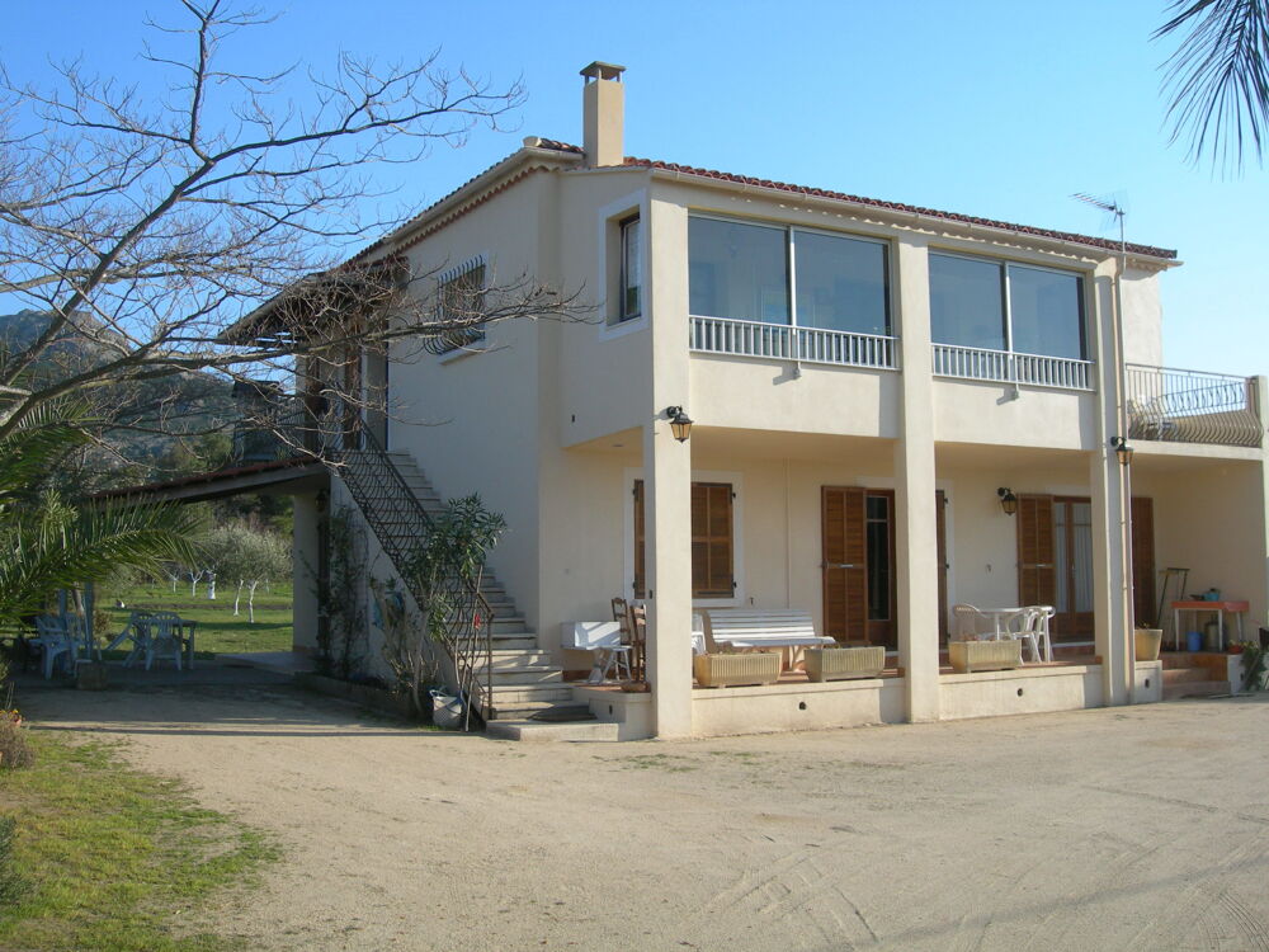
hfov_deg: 49.0
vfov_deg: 37.7
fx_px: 1393
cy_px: 476
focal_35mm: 38
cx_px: 634
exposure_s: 1/305
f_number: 4.8
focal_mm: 7.8
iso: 50
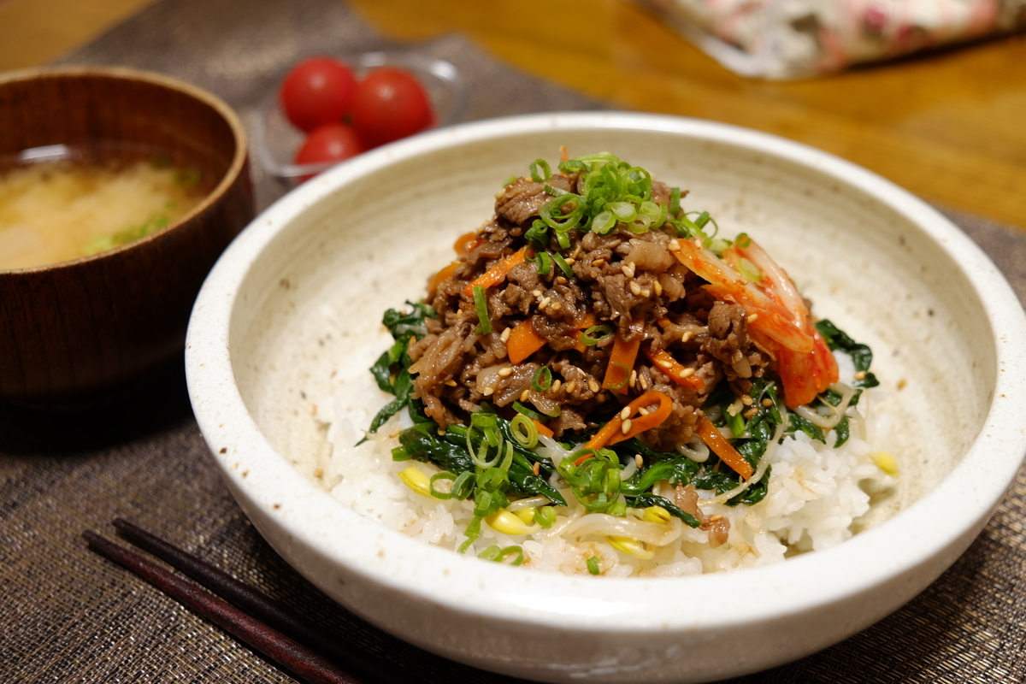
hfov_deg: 43.6
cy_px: 342
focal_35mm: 45
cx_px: 513
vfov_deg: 29.9
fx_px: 1282
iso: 200
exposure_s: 1/8
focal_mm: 30.2
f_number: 3.6
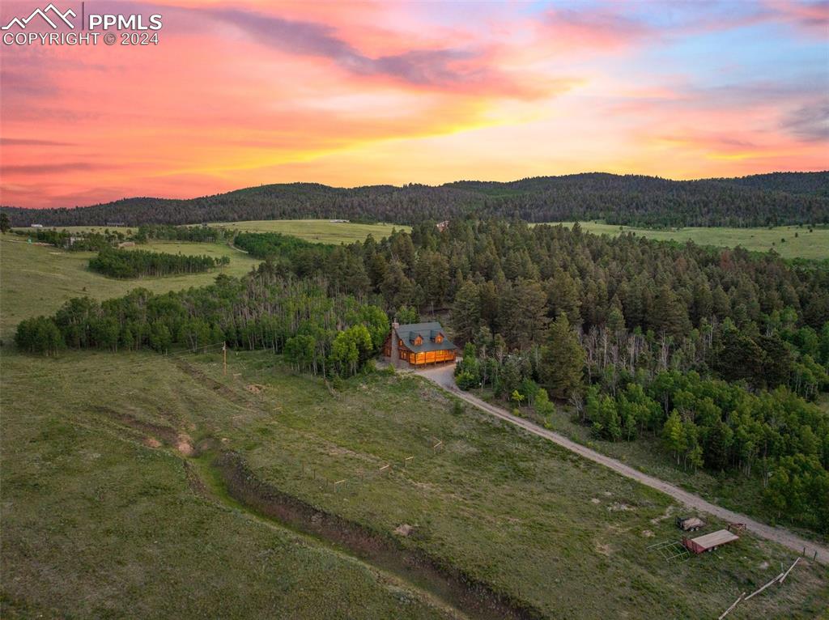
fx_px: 574
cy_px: 310
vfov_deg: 56.7
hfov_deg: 71.6
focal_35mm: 24
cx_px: 414
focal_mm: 12.29
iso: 470
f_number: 2.8
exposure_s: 1/13
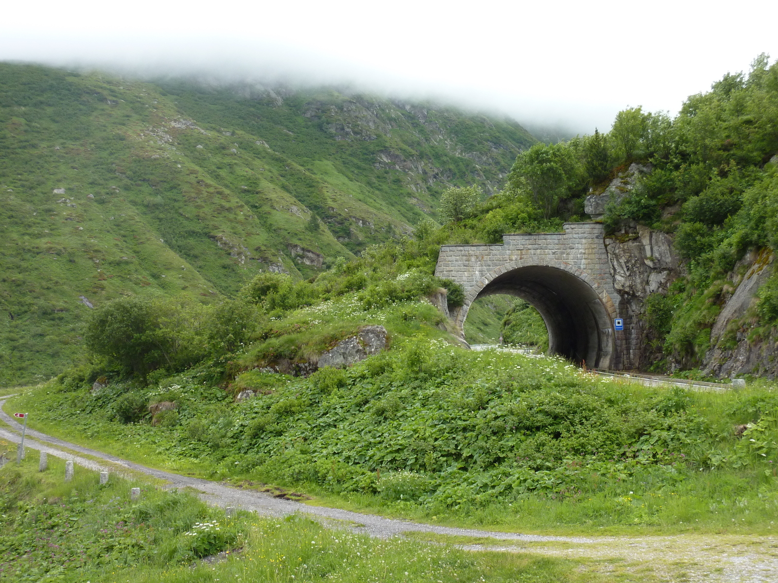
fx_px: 832
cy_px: 292
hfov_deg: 50.1
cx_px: 389
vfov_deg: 38.7
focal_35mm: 37
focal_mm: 6.1
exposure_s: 1/250
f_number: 4
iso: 160
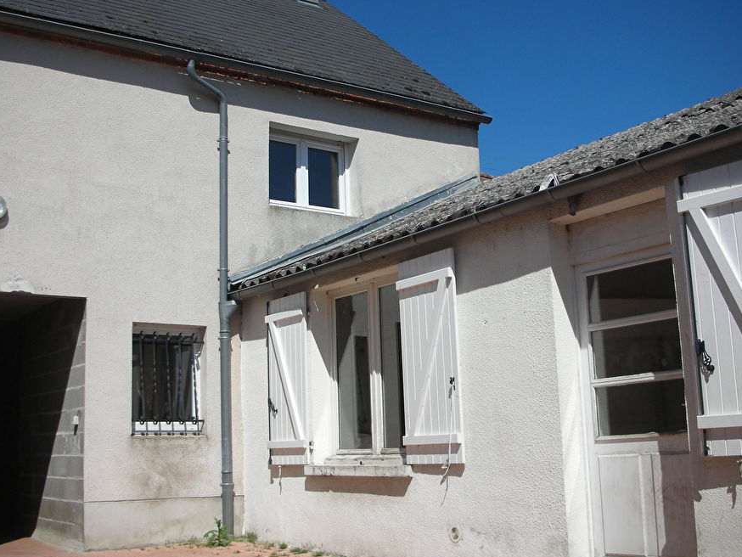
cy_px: 244
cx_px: 363
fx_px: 879
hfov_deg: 45.8
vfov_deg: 35.1
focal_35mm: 41
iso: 50
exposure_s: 1/161
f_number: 8.5
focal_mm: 5.8
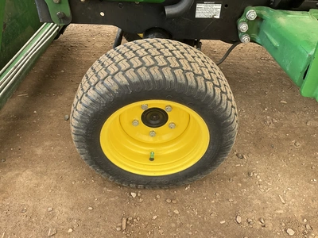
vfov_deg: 48.2
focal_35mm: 29
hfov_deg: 61.7
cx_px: 159
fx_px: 266
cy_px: 119
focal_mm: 3
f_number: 1.8
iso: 50
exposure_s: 1/122
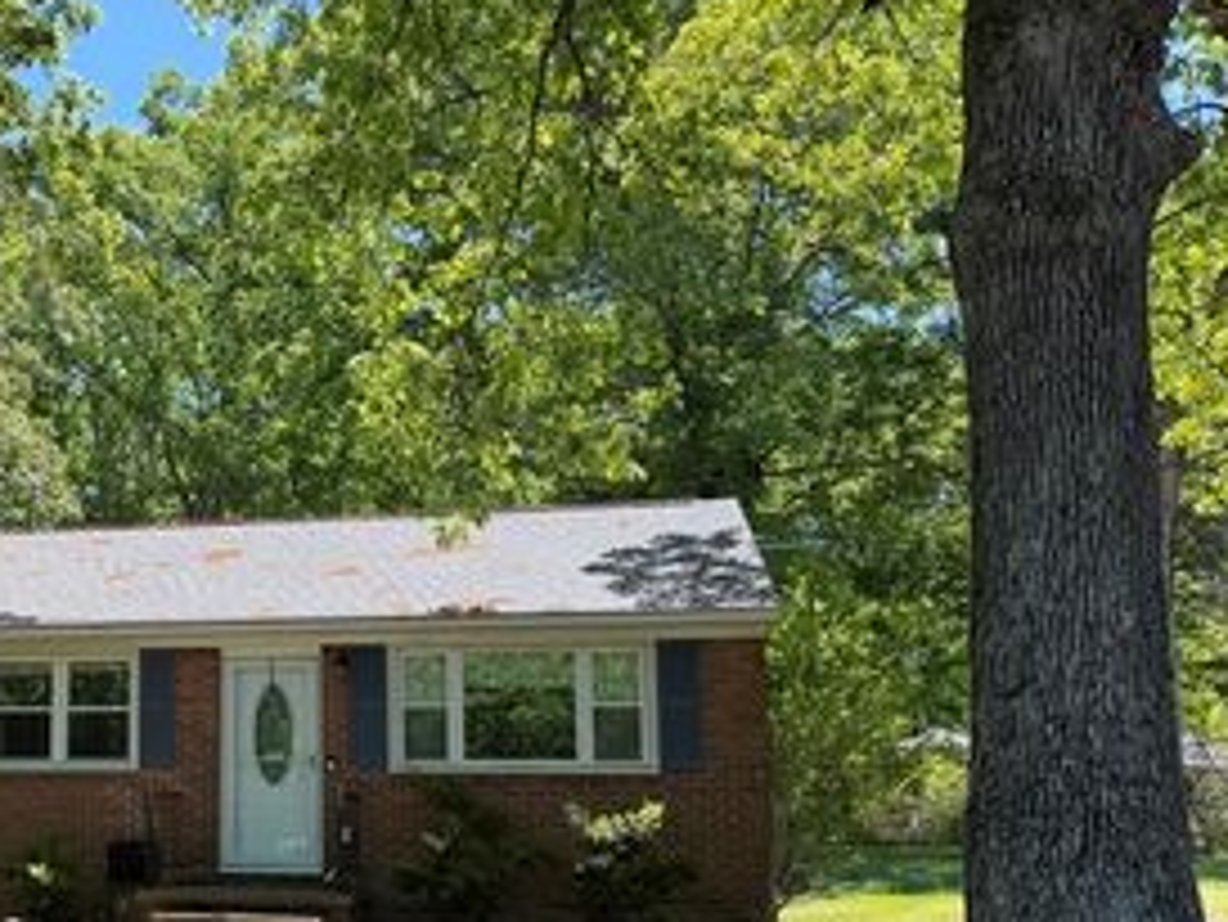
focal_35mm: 44
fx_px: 1562
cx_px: 148
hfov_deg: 40.1
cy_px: 627
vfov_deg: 32.6
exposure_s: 1/1139
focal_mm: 6.76
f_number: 1.78
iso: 100
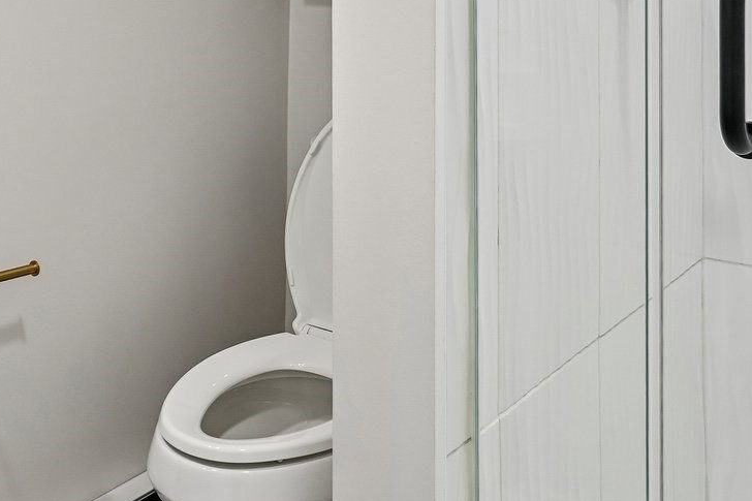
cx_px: 249
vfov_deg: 27.9
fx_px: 940
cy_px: -13
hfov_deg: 43.0
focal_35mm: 45
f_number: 8
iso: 400
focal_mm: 16
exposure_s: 1/40
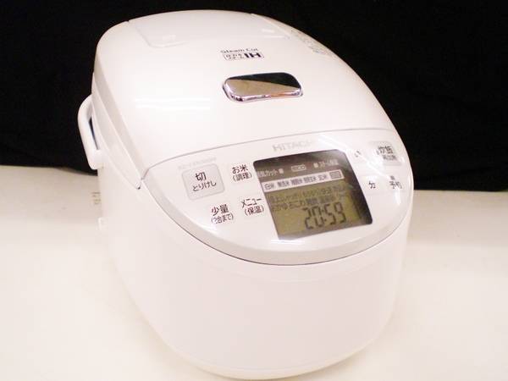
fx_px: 558
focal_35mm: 38
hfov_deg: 49.0
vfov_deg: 37.7
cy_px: 190
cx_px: 254
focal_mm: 6.3
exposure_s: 1/125
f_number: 3.1
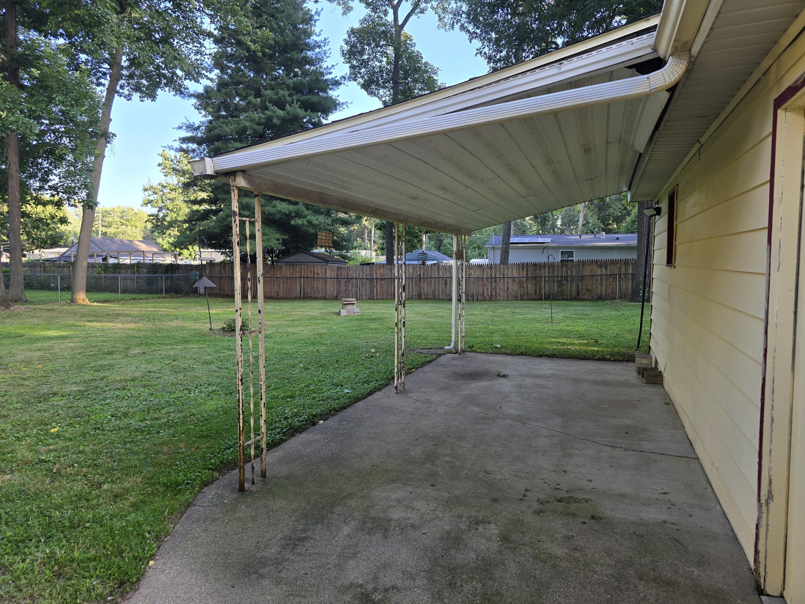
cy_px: 302
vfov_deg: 58.9
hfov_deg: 73.9
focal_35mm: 23
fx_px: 535
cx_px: 402
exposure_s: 1/180
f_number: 1.7
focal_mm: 6.3
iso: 32
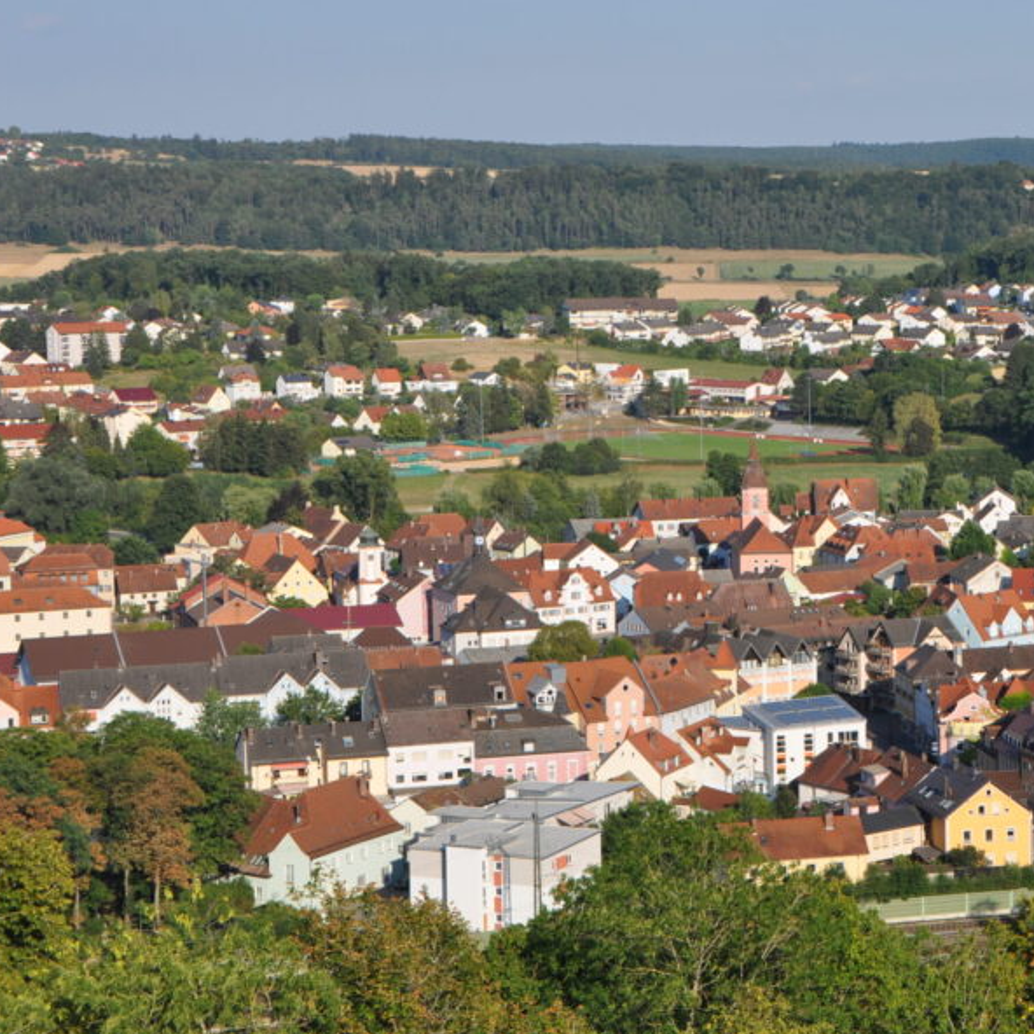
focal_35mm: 99
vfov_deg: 17.6
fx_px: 3346
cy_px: 466
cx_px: 852
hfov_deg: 17.4
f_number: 10
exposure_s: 1/400
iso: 200
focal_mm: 46
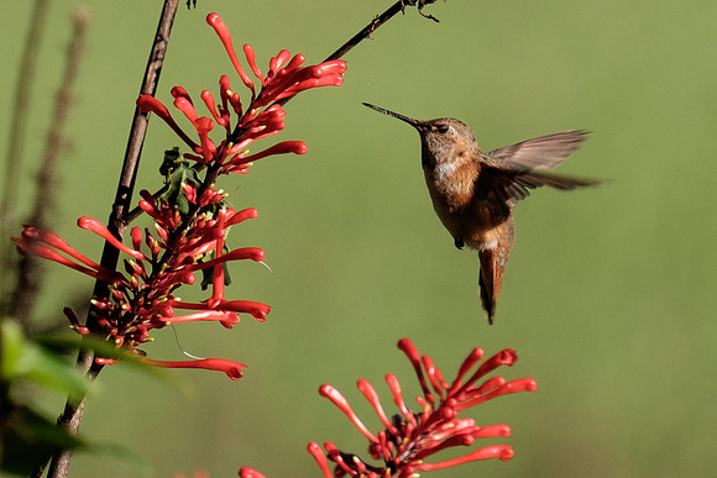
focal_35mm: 825
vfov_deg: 1.7
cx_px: 242
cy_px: 226
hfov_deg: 2.5
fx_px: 16426
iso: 200
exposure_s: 1/1600
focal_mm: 200
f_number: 4.8
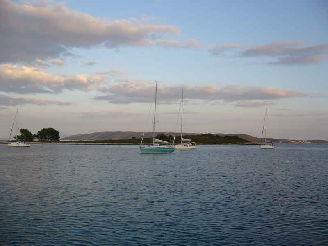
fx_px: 332
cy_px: 123
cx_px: 164
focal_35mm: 35
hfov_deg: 52.6
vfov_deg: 40.7
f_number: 2.8
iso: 80
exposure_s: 1/320
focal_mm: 5.8
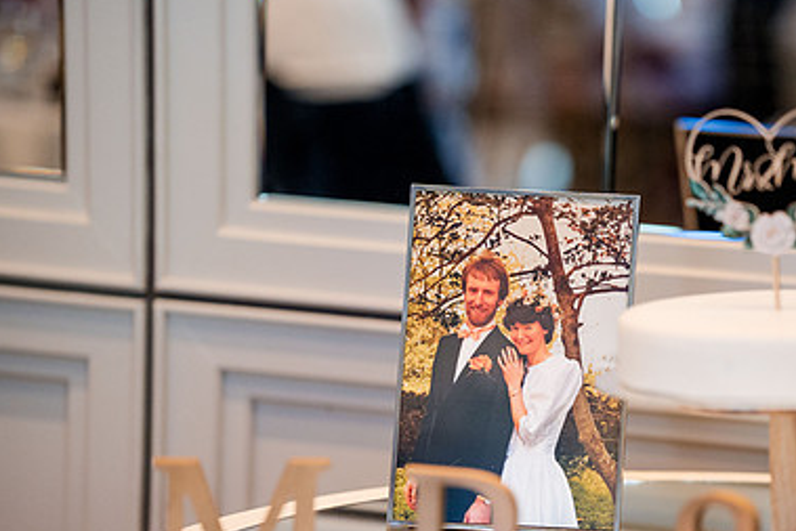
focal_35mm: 130
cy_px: 375
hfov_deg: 15.7
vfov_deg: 10.5
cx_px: 569
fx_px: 2875
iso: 2500
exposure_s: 1/500
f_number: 1.4
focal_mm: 85
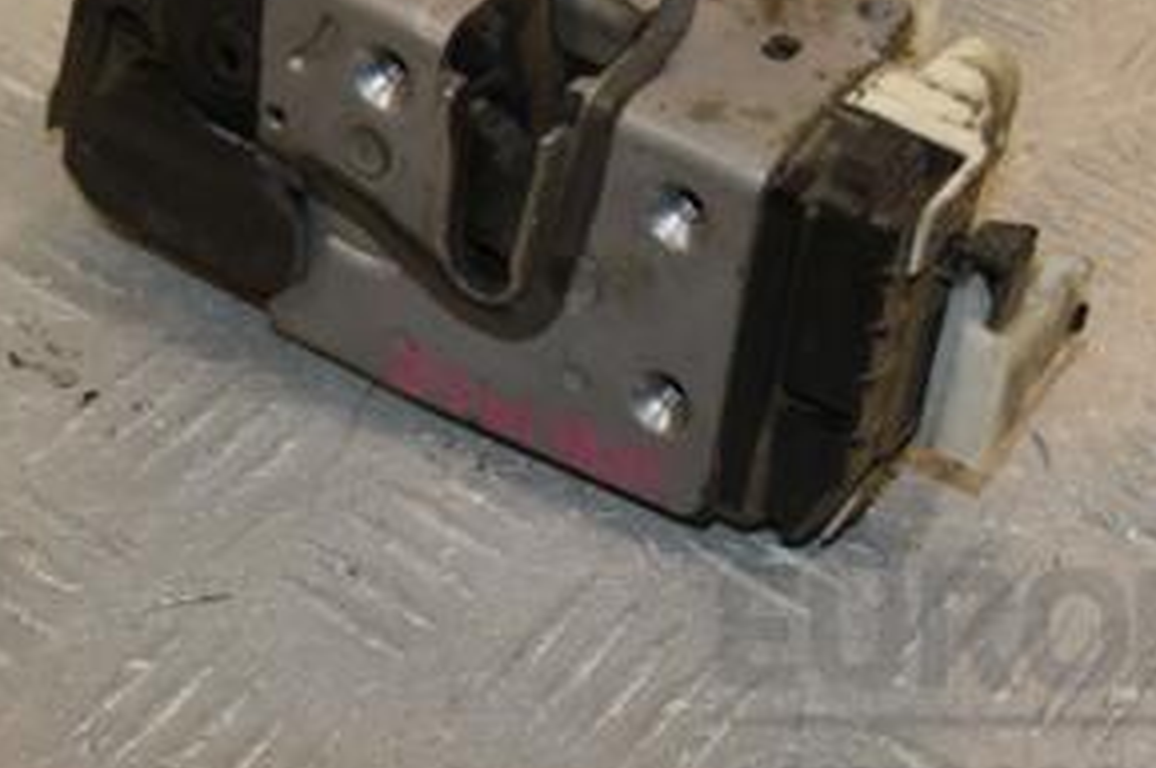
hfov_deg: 19.3
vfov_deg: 12.8
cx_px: 644
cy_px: 96
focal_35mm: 106
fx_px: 3400
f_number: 8
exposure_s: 1/200
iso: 800
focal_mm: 34
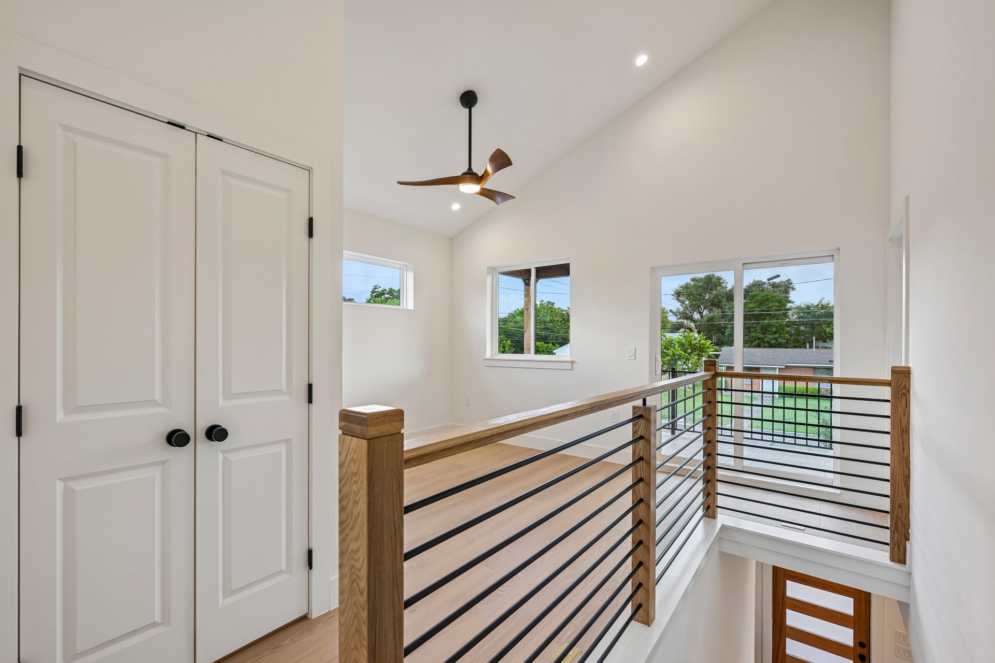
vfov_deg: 73.7
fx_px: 442
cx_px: 475
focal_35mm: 16
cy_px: 346
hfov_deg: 96.7
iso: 100
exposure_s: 1/30
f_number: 6.7
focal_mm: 15
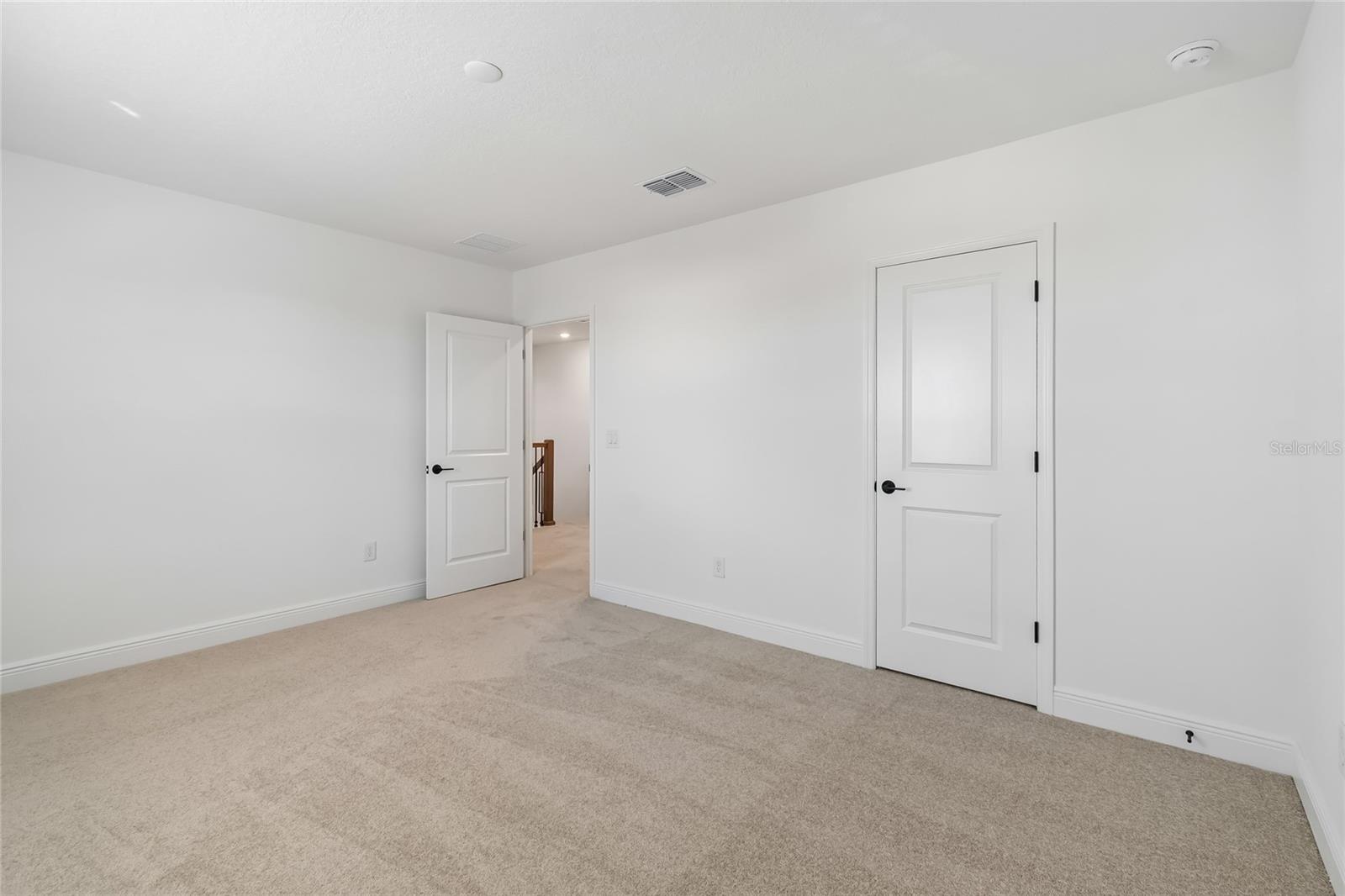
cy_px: 448
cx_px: 672
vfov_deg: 77.3
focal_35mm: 15
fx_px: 560
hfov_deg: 100.4
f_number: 7.1
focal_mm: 10
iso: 100
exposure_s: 1/15
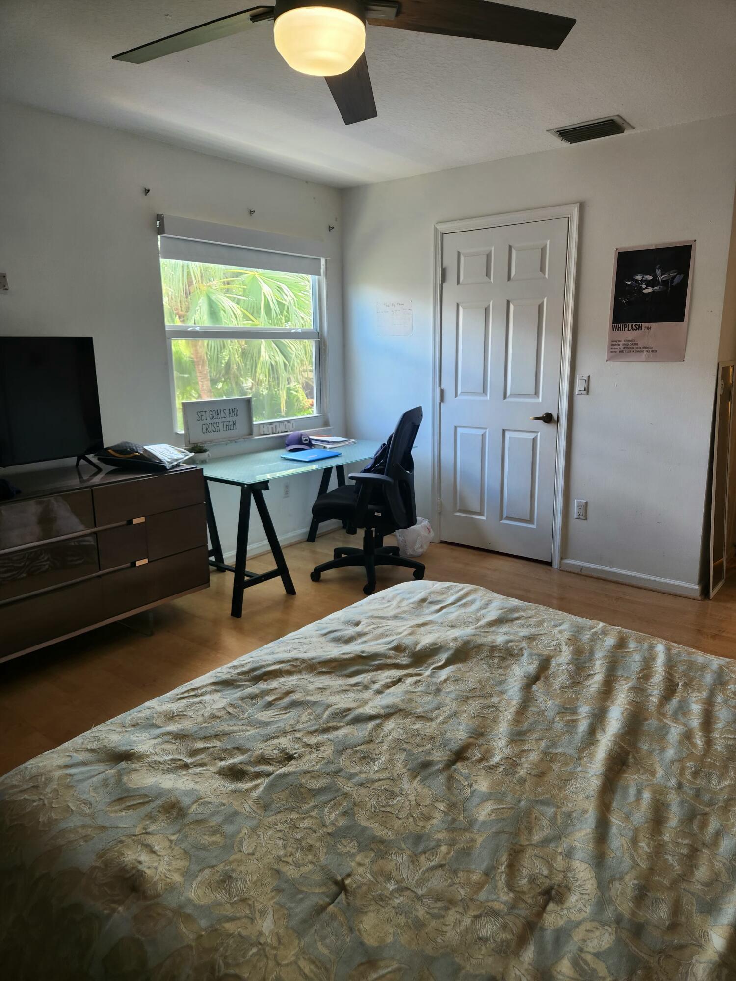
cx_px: 368
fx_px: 652
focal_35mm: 23
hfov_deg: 58.9
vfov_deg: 73.9
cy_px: 490
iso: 80
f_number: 1.8
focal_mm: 5.4
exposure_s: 1/120
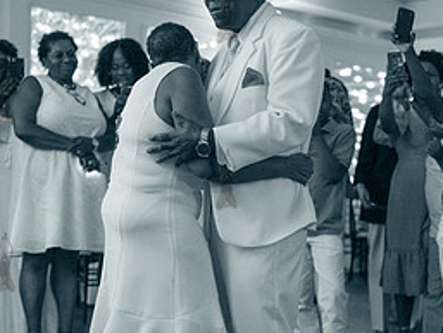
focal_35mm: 76
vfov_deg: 19.4
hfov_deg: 25.6
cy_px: 179
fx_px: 973
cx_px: 226
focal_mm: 35
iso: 4000
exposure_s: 1/125
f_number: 2
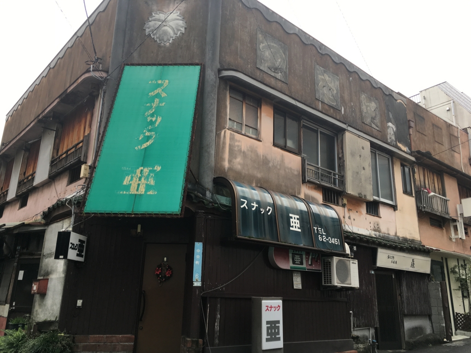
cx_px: 236
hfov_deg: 61.7
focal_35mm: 29
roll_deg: -1.4
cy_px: 176
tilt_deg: +16.8
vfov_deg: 48.2
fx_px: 395
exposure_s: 1/120
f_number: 2.2
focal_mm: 4.15
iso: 25
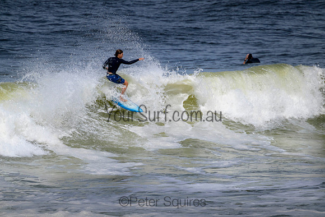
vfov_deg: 1.7
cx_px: 162
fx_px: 7224
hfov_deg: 2.6
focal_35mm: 800
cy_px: 108
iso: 360
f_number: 11
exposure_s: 1/2000
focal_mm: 800
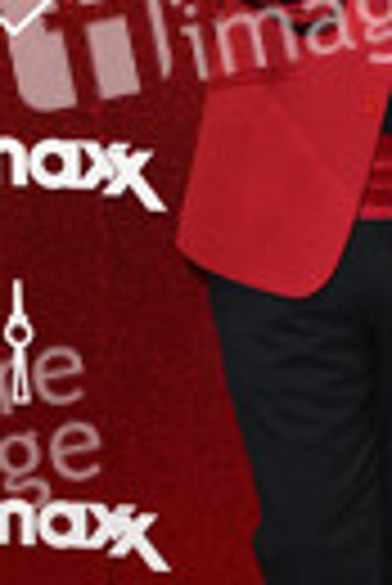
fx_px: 2101
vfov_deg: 15.9
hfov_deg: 10.6
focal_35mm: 129
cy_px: 230
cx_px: 360
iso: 1000
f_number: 5.6
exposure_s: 1/320
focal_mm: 42
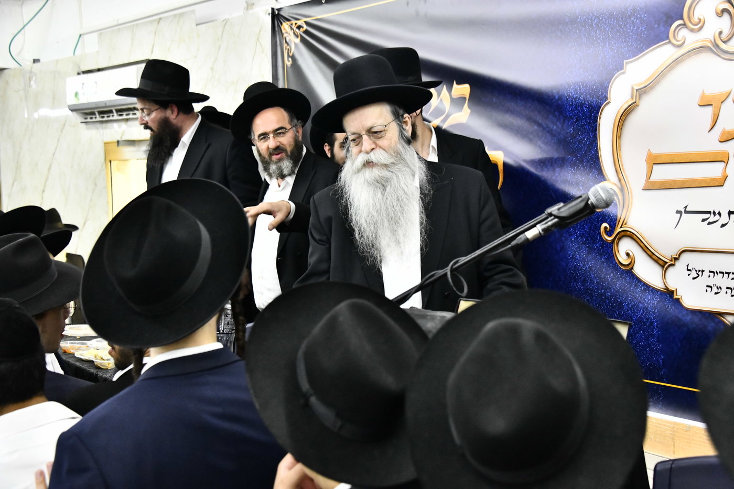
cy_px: 244
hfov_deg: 39.6
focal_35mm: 50
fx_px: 1019
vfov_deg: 27.0
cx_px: 367
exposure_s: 1/160
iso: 4000
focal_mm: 50
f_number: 5.6
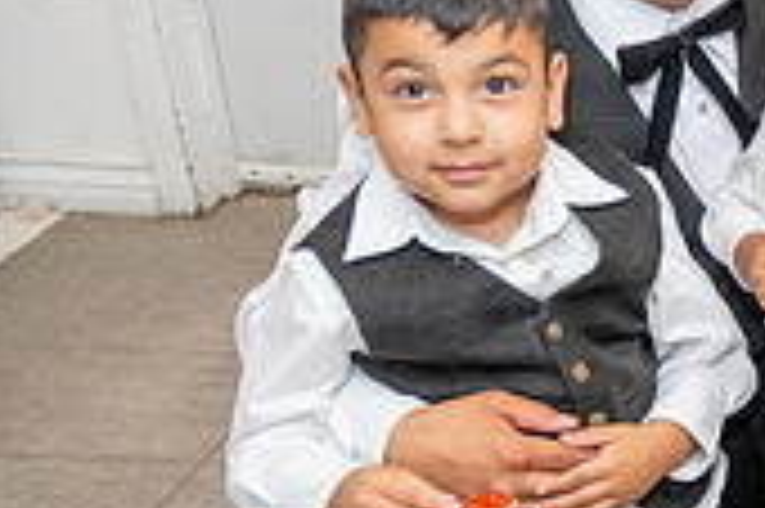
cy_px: 293
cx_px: 1193
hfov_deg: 19.7
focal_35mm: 88
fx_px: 1868
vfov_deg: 15.5
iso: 800
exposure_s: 1/160
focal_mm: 24
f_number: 3.2
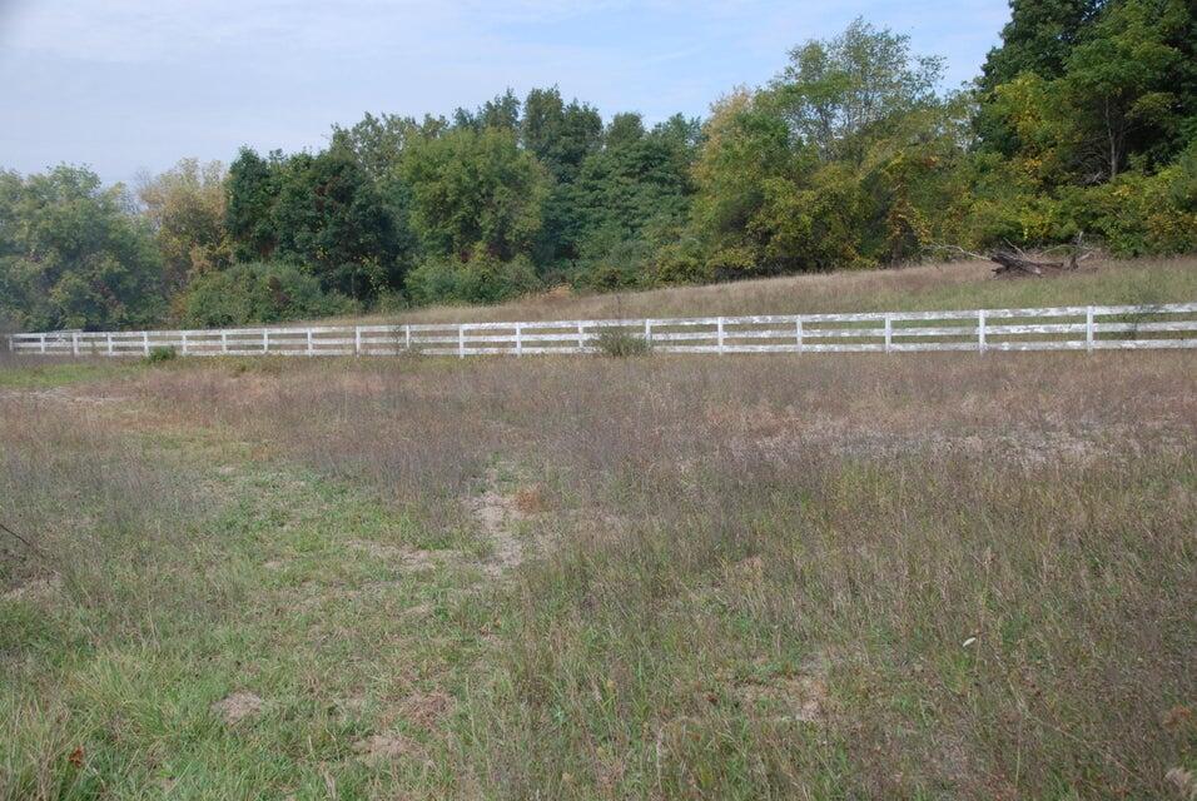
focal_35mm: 39
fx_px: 1298
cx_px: 598
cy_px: 400
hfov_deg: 49.5
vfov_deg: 34.3
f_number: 10
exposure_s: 1/400
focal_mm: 26
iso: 500
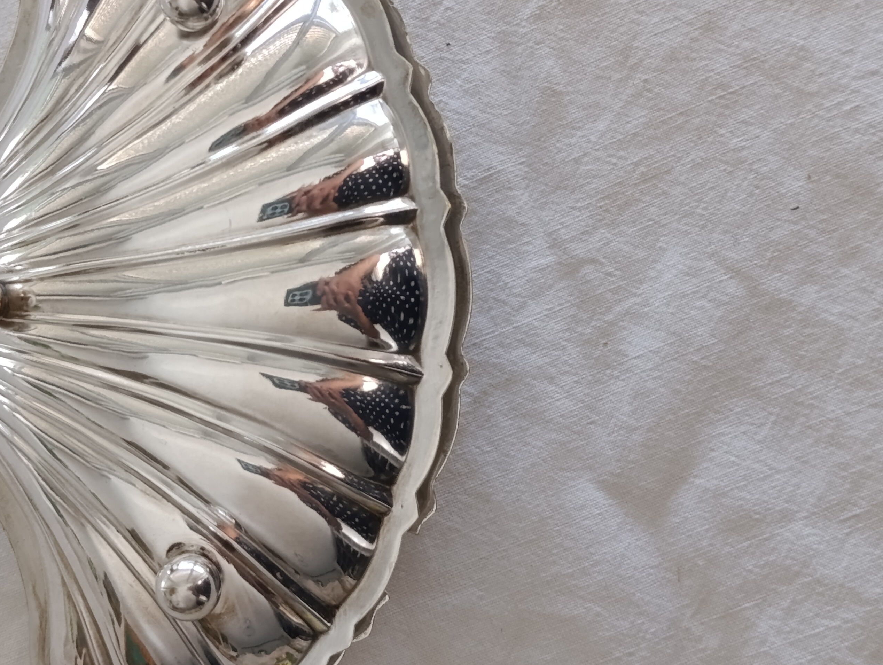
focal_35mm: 74
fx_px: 1890
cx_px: 317
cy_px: 249
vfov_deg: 19.9
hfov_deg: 26.2
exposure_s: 1/100
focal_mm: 6.11
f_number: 1.65
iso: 624
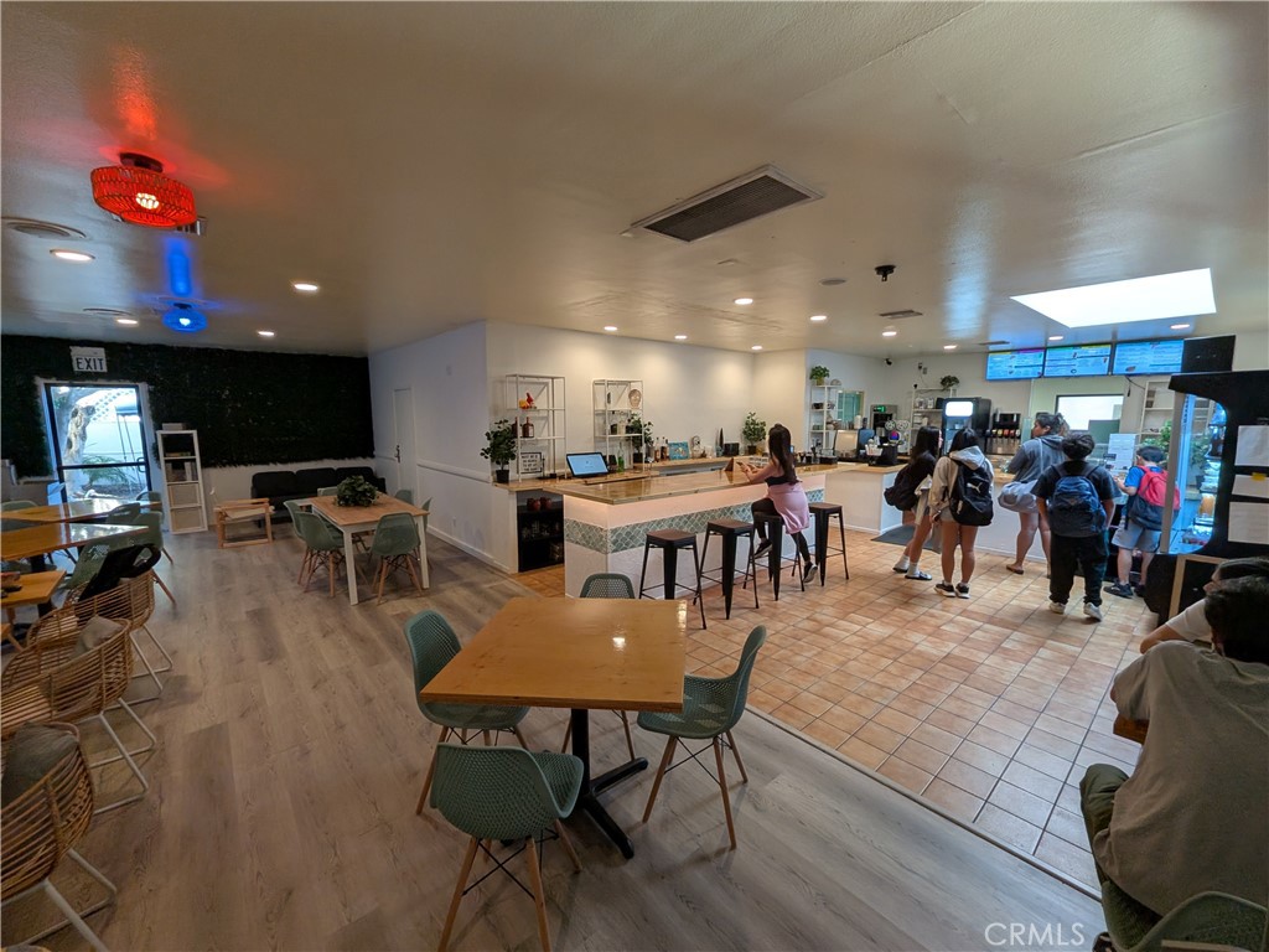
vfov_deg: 89.9
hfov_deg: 106.2
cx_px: 634
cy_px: 476
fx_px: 477
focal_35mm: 13
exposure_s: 1/60
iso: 87
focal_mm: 1.54
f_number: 2.2
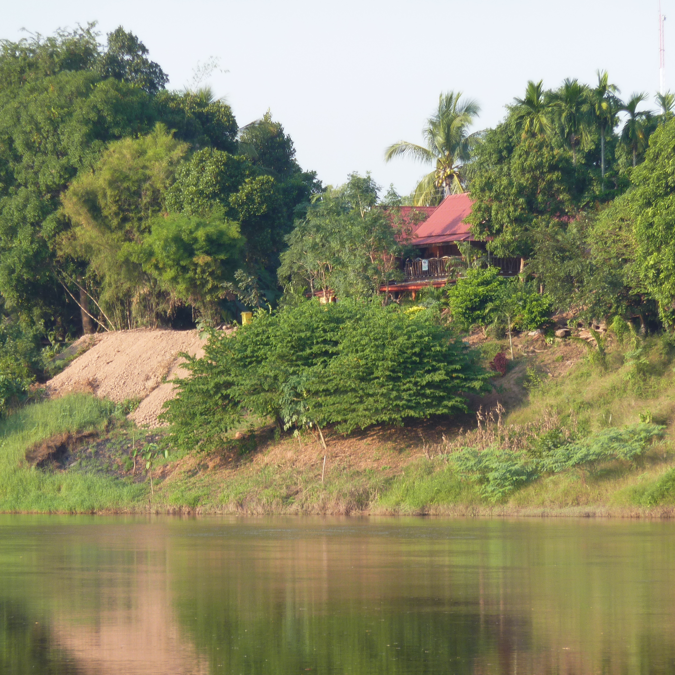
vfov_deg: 6.1
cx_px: 347
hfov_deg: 6.1
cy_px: 338
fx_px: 6310
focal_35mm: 286
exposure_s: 1/125
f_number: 4.7
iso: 80
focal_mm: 39.7
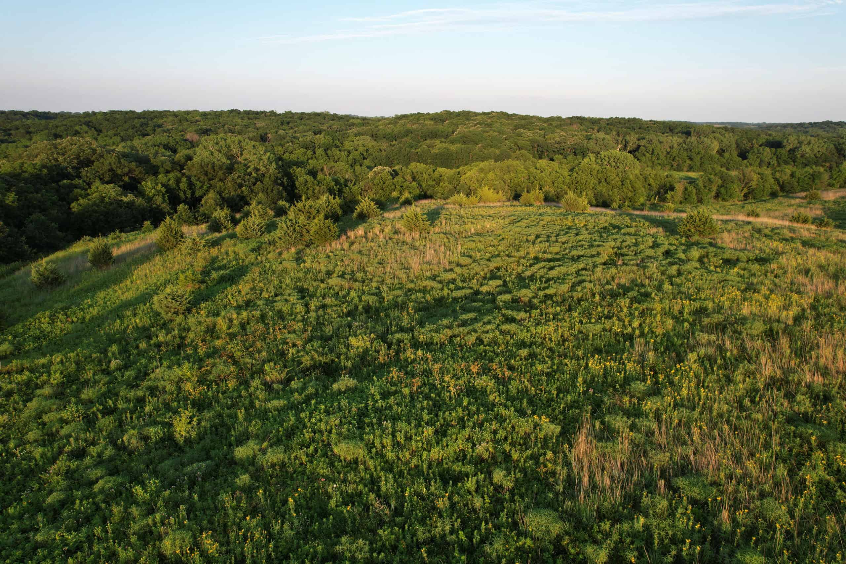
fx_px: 517
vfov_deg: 57.2
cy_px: 282
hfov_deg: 78.6
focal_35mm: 22
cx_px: 423
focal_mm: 8.4
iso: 100
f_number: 2.8
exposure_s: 1/500
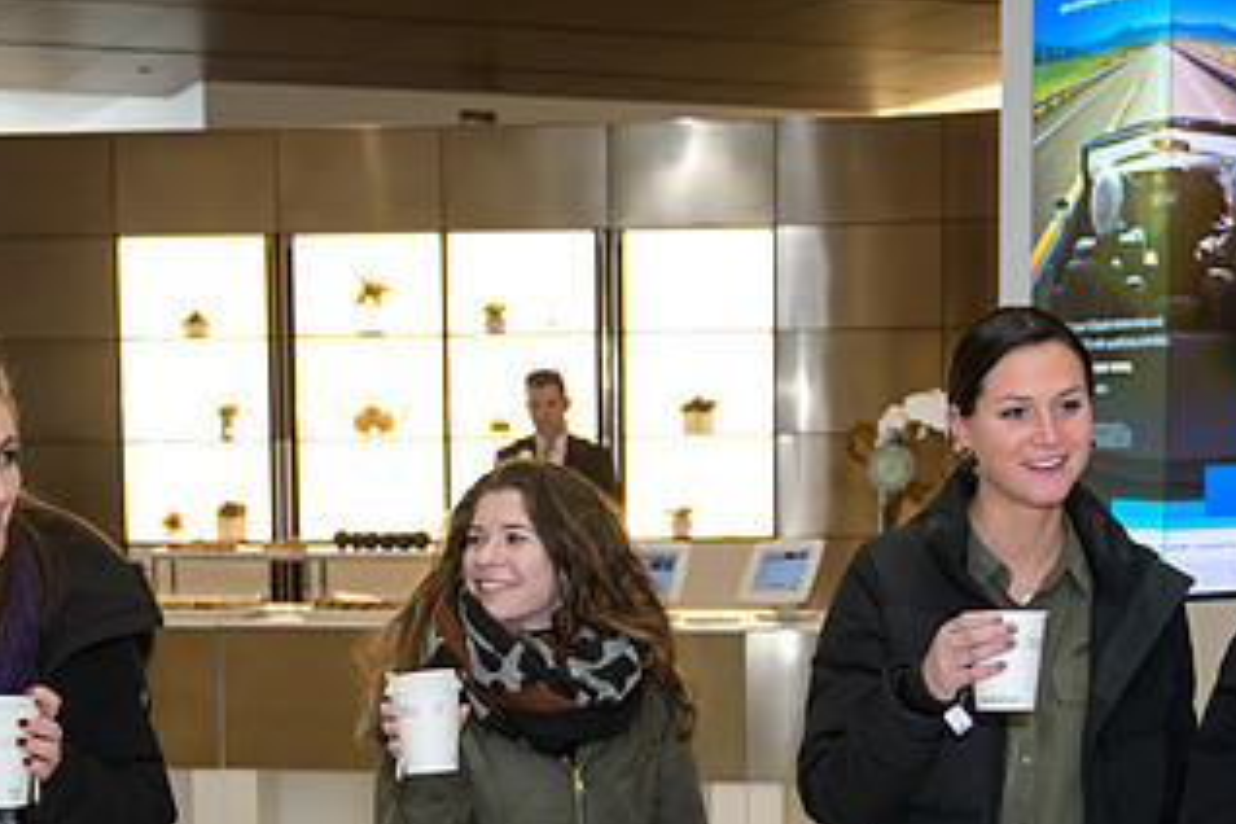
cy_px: 665
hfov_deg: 28.8
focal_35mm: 70
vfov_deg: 19.3
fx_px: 2403
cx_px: 561
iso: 400
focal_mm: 35
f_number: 3.2
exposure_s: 1/125
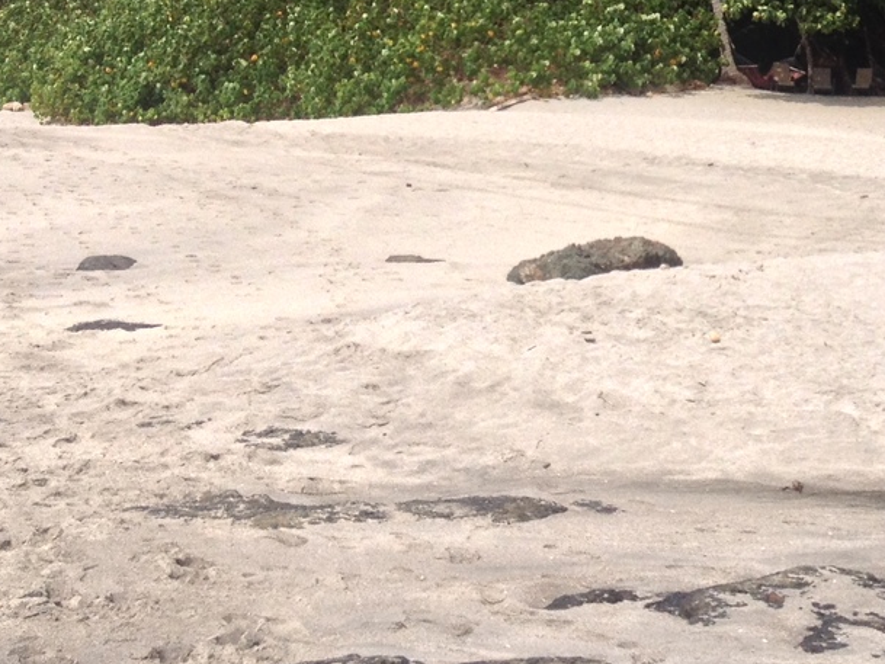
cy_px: -128
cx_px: 863
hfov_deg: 20.7
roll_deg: -1.9
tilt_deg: +3.6
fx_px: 2353
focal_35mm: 92
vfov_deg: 15.5
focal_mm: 4.28
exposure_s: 1/2304
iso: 50
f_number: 2.4
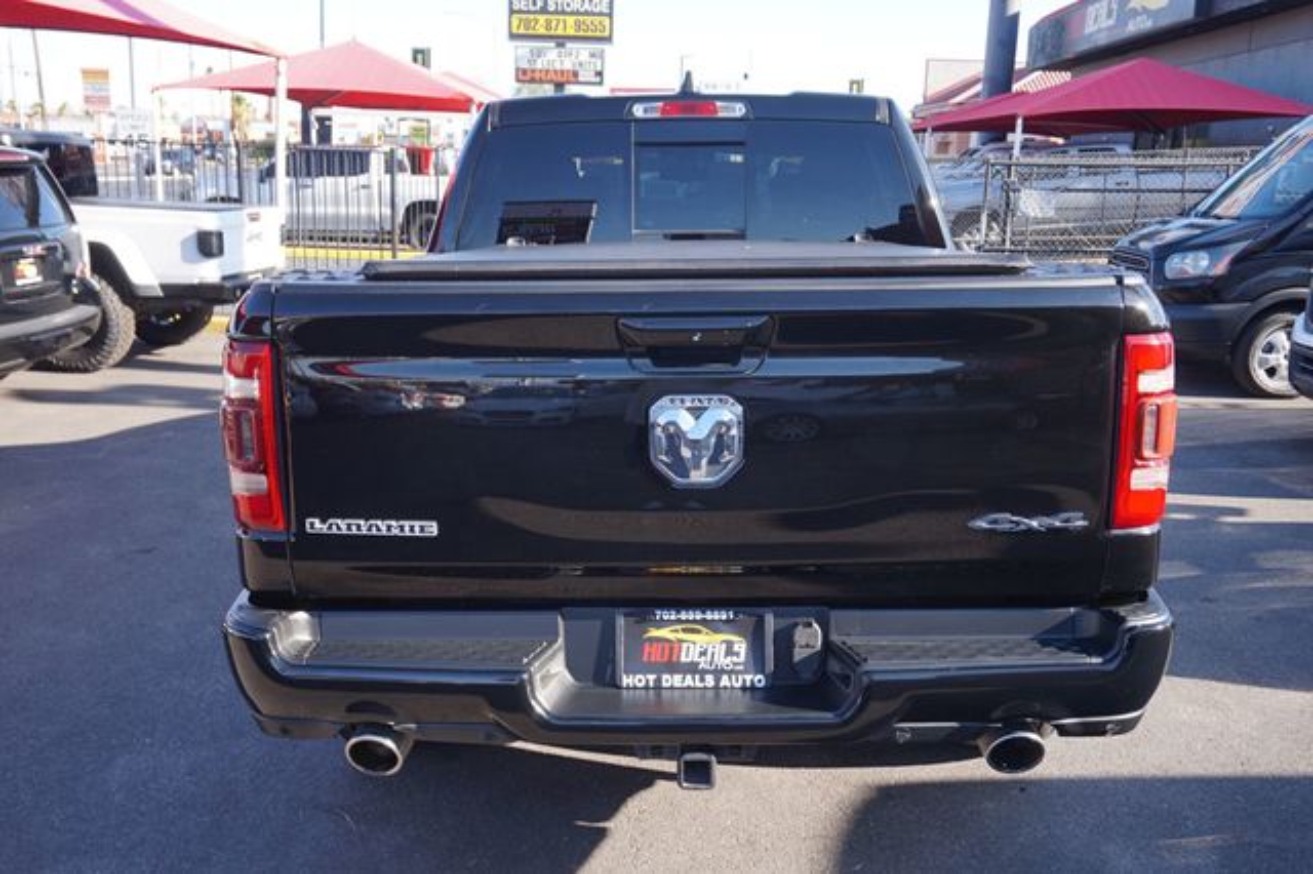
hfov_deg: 59.5
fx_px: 1148
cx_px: 656
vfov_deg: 41.7
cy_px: 437
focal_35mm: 32
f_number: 5.6
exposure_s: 1/80
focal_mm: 21
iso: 100
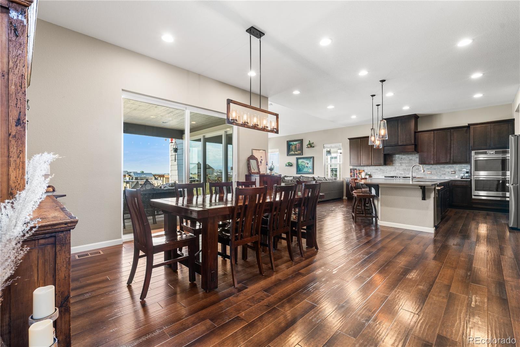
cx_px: 260
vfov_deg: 73.7
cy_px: 174
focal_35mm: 16
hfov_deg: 96.7
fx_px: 231
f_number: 8
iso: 160
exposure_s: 1/1.25
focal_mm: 16
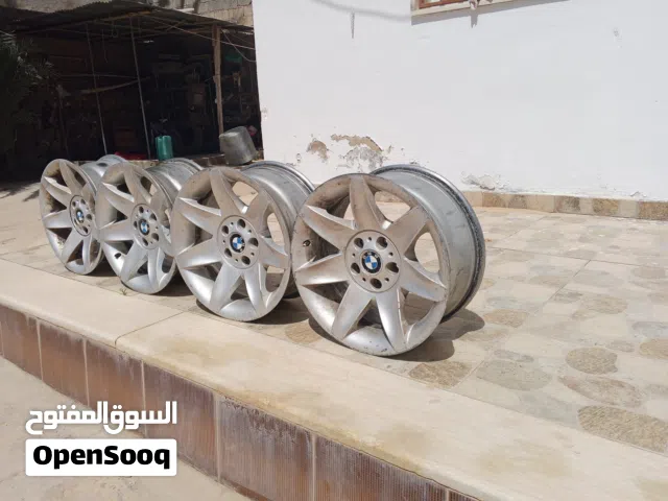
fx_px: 444
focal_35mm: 23
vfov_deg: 58.9
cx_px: 334
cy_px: 250
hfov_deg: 73.9
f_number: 1.6
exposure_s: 1/1783
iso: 103
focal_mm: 4.09
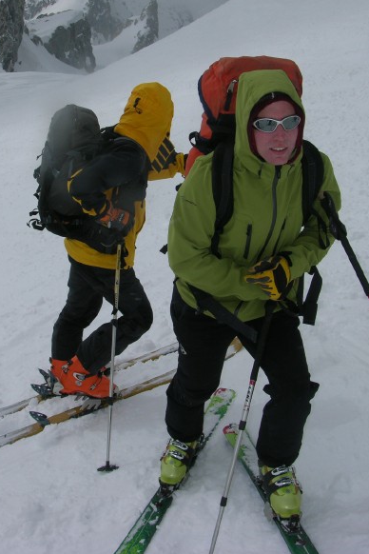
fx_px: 738
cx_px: 155
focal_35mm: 48
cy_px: 221
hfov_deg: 28.0
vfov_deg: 40.9
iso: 50
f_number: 8
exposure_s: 1/893
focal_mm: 8.9
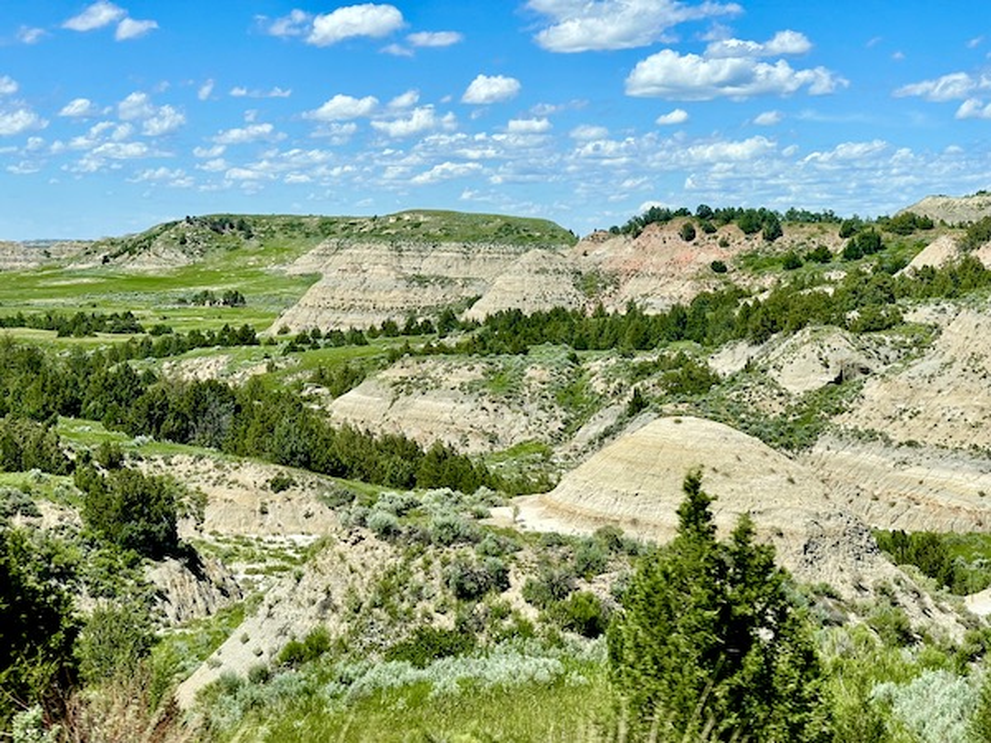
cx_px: 496
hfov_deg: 30.3
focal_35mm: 64
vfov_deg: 22.9
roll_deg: +1.0
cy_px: 372
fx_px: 1832
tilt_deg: -4.1
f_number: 2.2
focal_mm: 7.5
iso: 20
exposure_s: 1/1292
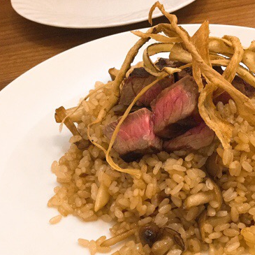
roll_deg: +3.3
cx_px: 169
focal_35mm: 48
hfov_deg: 35.0
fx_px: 400
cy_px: 150
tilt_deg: -43.5
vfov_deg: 35.3
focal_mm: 3.3
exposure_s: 1/24
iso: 200
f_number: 2.4
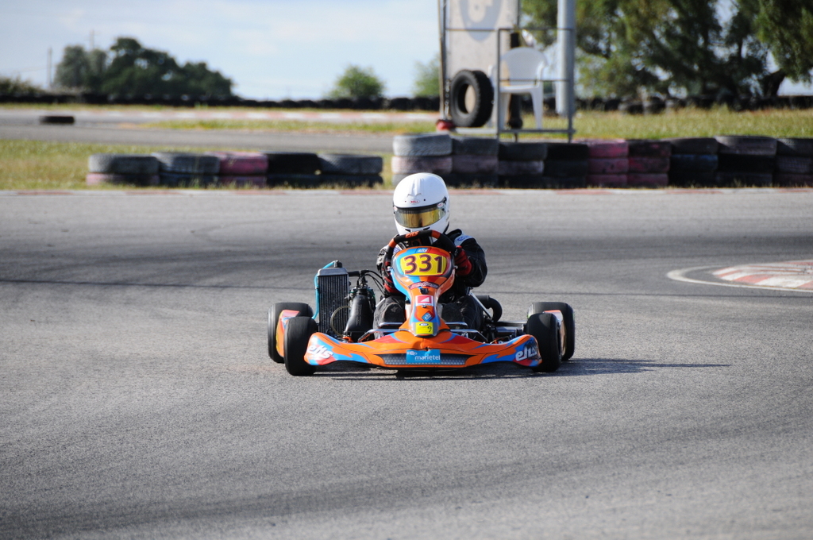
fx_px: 6766
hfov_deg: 6.9
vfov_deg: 4.6
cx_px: 406
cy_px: 270
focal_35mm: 300
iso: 400
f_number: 5.6
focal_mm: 200
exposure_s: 1/1250
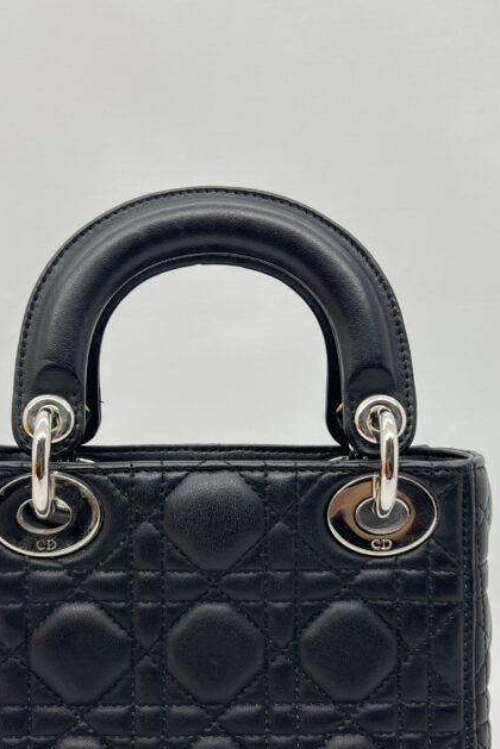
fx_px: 916
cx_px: 217
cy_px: 494
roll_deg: -0.4
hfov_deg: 30.5
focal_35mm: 44
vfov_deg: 43.9
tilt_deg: -10.9
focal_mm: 5.7
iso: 32
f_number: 1.5
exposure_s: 1/101
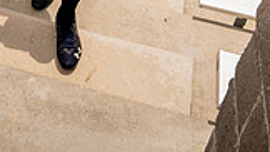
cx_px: 82
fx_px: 501
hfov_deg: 29.9
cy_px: -169
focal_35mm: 70
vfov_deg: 14.0
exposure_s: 1/250
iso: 100
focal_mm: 24
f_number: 6.3
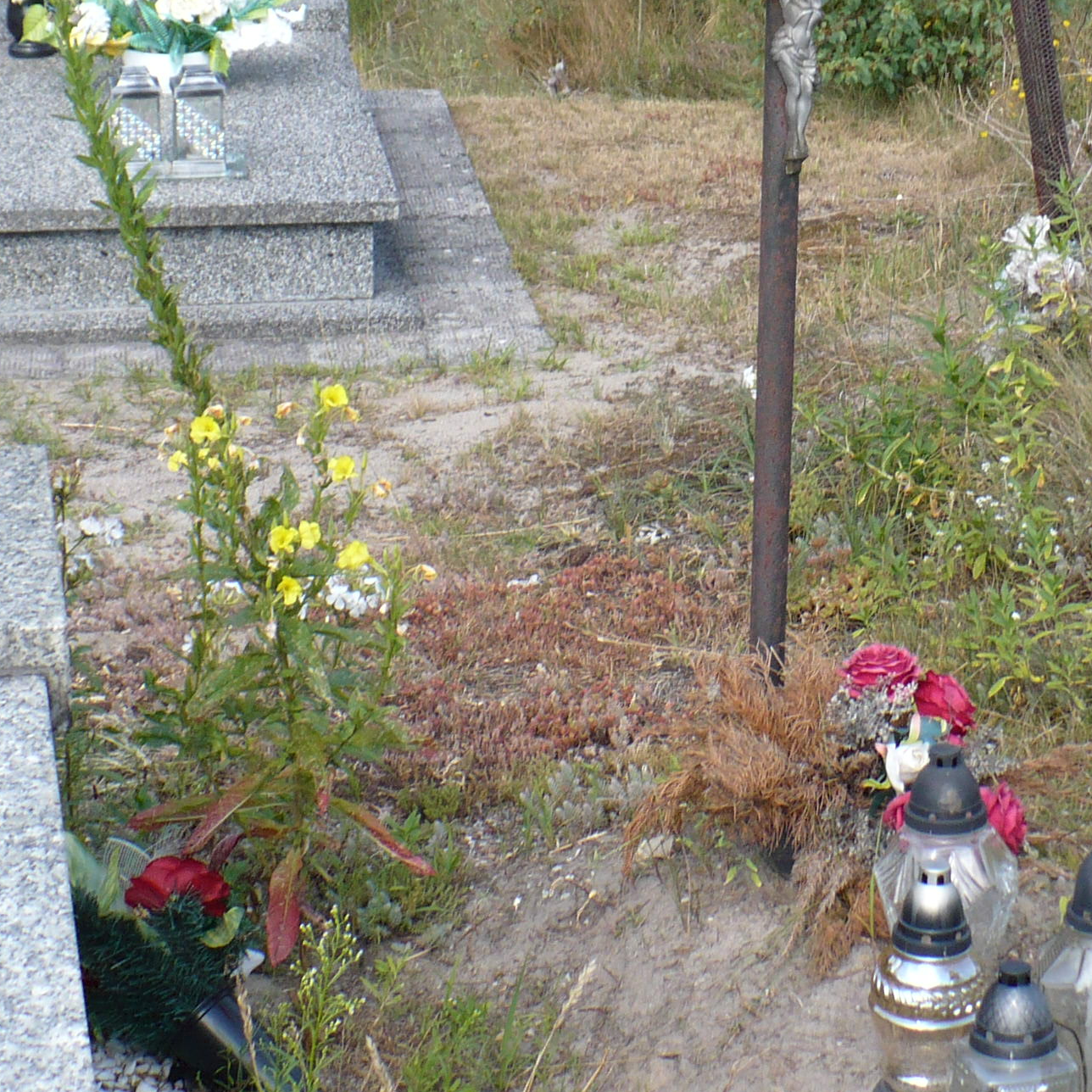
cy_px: 460
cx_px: 774
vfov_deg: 22.2
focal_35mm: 78
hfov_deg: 22.1
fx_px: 2784
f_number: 2.8
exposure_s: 1/500
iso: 100
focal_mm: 6.1
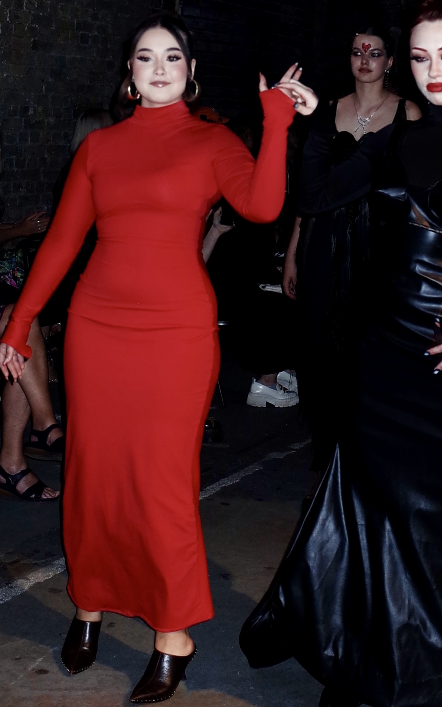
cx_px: 300
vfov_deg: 51.4
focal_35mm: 38
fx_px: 732
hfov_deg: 33.2
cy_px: 313
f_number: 2.8
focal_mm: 18.3
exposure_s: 1/40
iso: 200
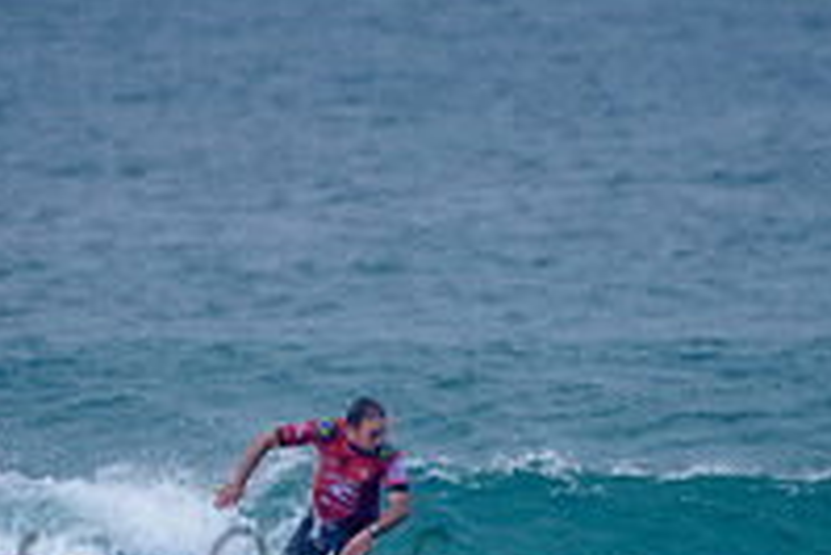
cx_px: 388
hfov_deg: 1.4
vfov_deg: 0.9
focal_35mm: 1480
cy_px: 557
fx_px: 34187
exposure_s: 1/800
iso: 125
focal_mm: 500
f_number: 5.6
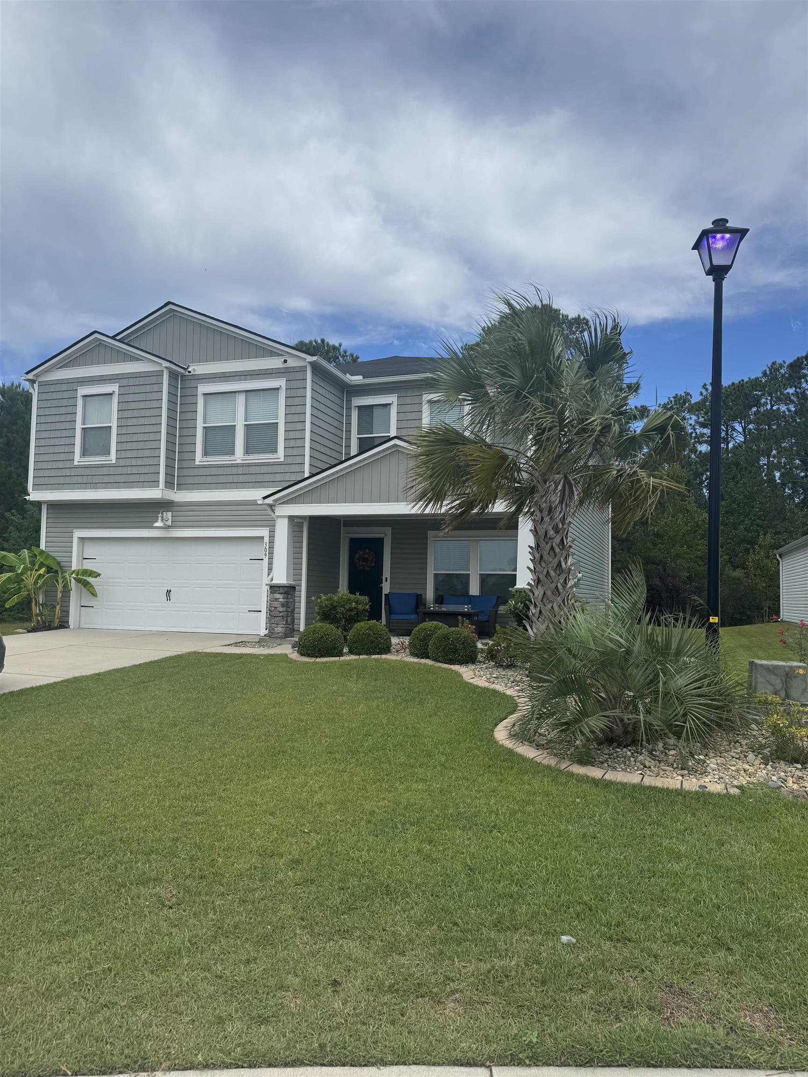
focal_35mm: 24
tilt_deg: +3.4
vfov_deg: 71.6
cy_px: 538
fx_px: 747
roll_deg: -0.8
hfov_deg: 56.8
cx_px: 404
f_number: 1.78
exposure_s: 1/4608
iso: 80
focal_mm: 6.76
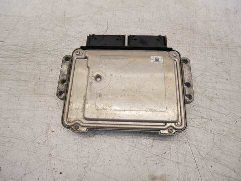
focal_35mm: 24
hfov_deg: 71.6
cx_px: 120
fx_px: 167
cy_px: 90
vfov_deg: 56.8
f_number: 3.5
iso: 200
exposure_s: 1/60
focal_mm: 12
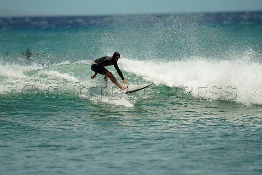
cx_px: 131
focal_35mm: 400
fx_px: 2912
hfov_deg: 5.2
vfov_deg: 3.4
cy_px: 88
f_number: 2.8
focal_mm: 400
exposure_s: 1/1600
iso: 125
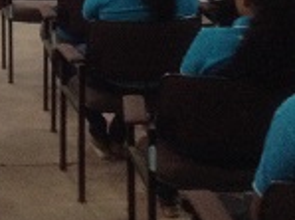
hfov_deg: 16.6
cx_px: -105
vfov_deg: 13.1
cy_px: -3
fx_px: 944
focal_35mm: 111
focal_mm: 3.3
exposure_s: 1/17
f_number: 2.4
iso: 250
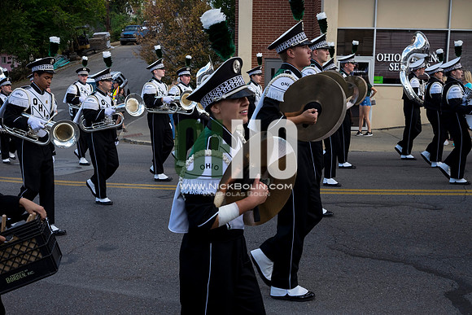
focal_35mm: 41
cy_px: 158
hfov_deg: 47.4
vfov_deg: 32.6
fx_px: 538
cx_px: 236
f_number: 7.1
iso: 400
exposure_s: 1/320
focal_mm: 27
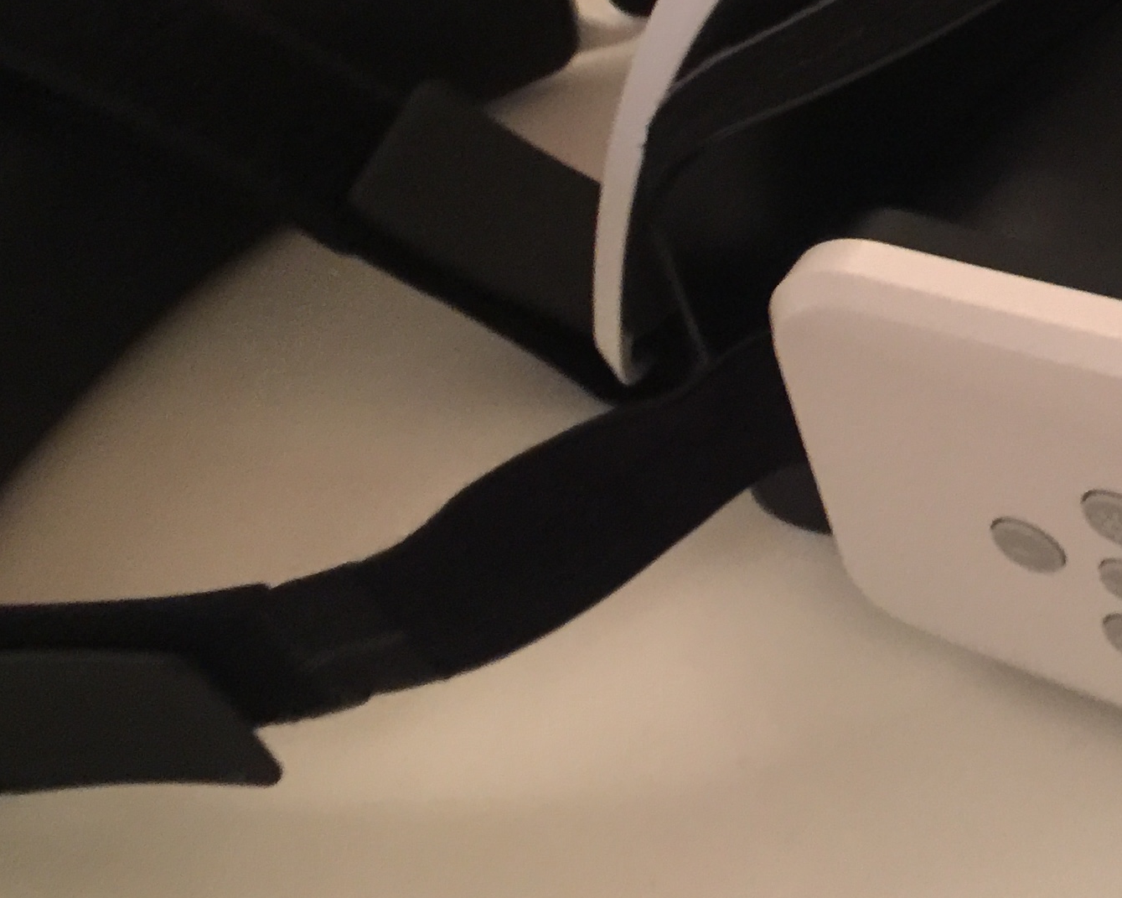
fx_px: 2291
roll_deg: -1.4
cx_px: 1112
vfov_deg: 21.8
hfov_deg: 26.1
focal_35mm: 69
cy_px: 158
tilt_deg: -44.7
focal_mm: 4.15
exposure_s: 1/4
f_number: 2.2
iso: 125
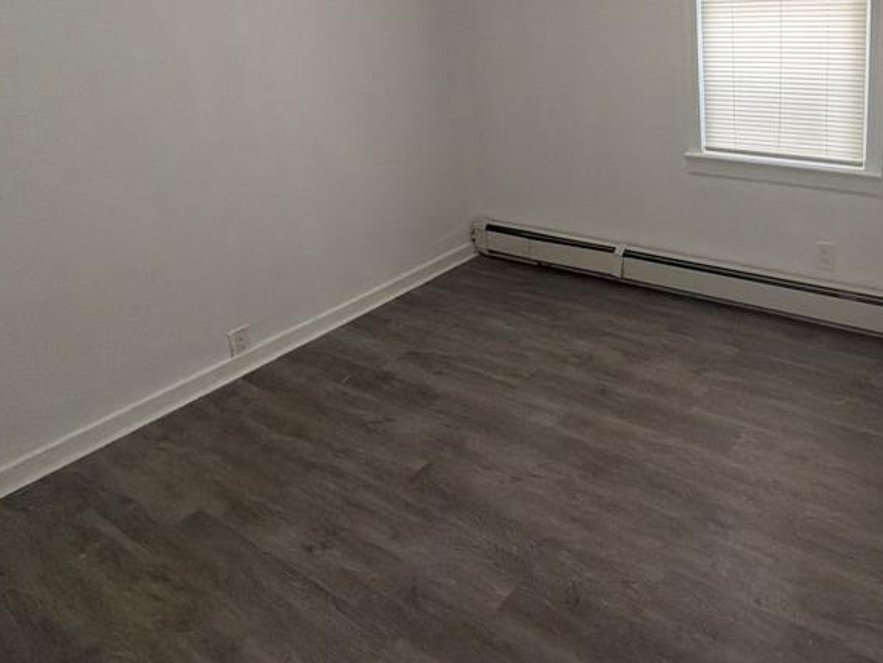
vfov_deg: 51.8
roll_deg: +1.6
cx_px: 693
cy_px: 143
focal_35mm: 25
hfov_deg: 63.9
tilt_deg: -12.7
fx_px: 638
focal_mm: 2.22
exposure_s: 1/121
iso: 250
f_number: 2.2
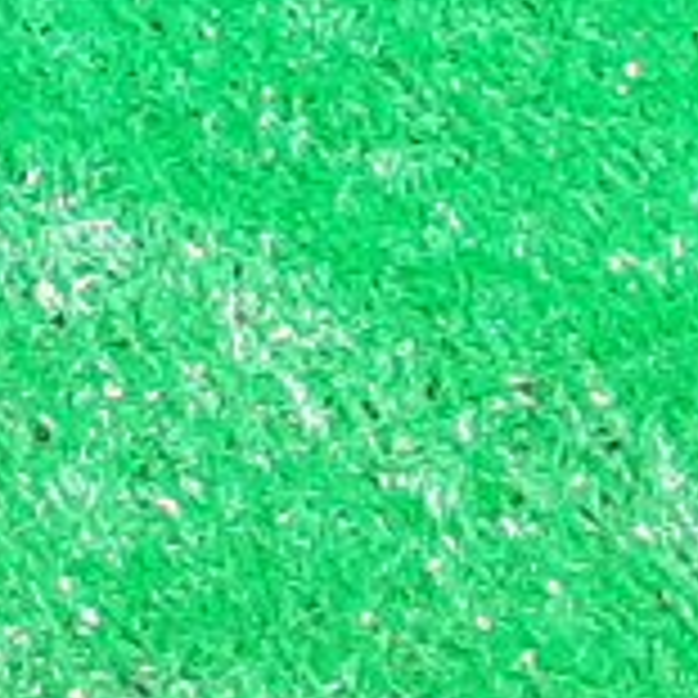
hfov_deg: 7.0
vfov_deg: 7.5
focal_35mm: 214
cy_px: -1067
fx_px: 4882
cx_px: -1612
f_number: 1.7
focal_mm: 3.93
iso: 229
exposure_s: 1/50
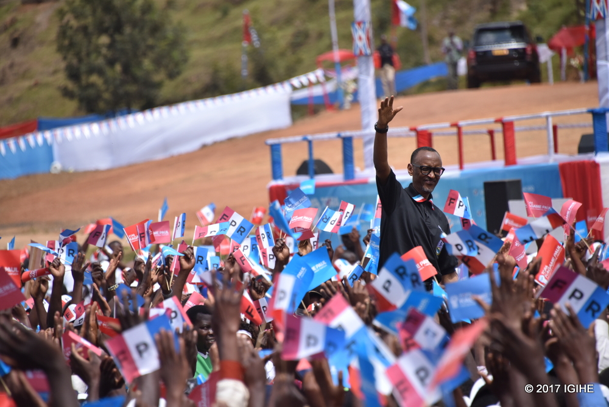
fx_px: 5078
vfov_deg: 4.6
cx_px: 304
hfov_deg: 6.9
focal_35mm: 300
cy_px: 204
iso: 500
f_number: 6.3
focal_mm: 300
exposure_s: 1/2000
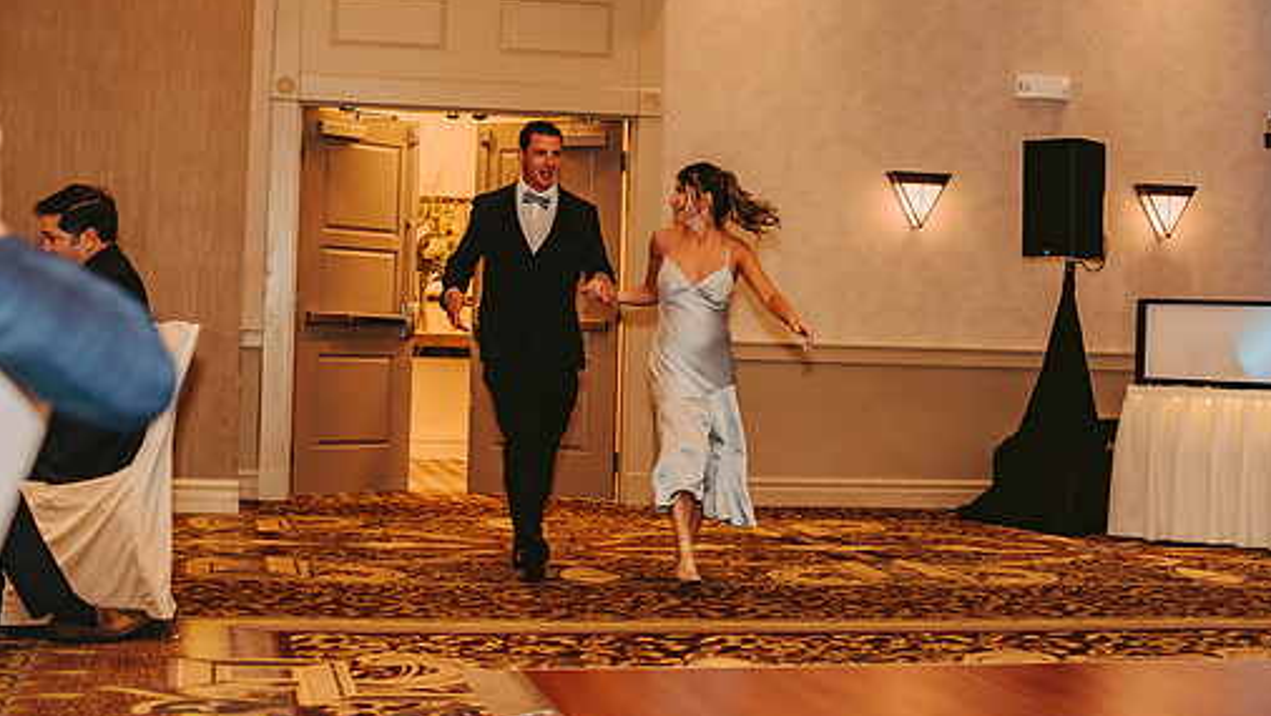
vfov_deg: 20.0
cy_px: 275
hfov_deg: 34.9
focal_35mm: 60
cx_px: 646
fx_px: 2023
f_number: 2.5
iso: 800
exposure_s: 1/125
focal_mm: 50
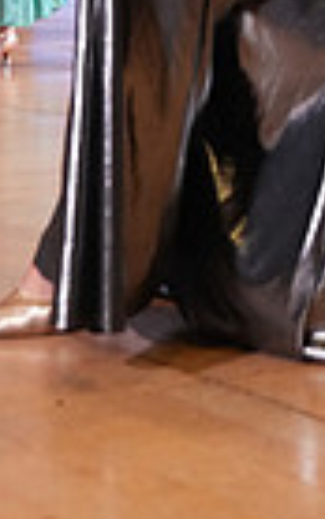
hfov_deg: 10.2
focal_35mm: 128
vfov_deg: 14.1
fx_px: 1812
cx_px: 174
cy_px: -463
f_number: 4
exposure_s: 1/320
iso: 2000
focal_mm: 30
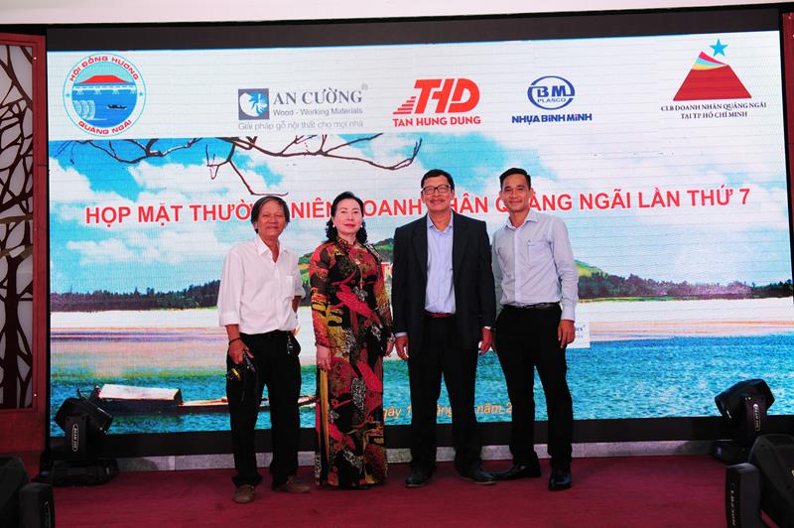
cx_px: 397
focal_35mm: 38
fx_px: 837
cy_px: 264
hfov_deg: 50.7
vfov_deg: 35.0
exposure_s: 1/250
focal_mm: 38
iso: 800
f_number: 5.6
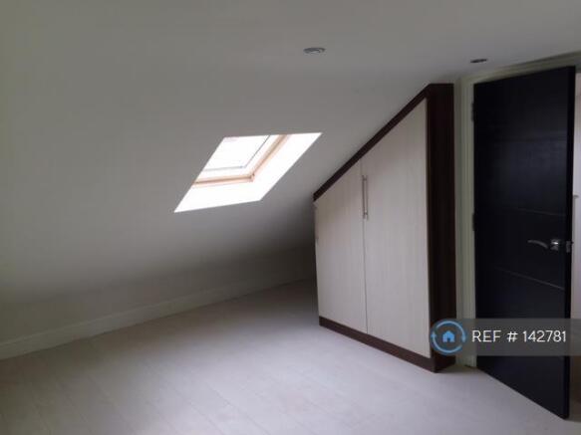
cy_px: 218
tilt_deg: -9.8
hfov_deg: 61.7
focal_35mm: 29
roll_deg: +3.9
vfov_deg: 48.2
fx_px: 487
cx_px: 290
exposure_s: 1/100
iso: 32
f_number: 2.2
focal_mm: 4.15
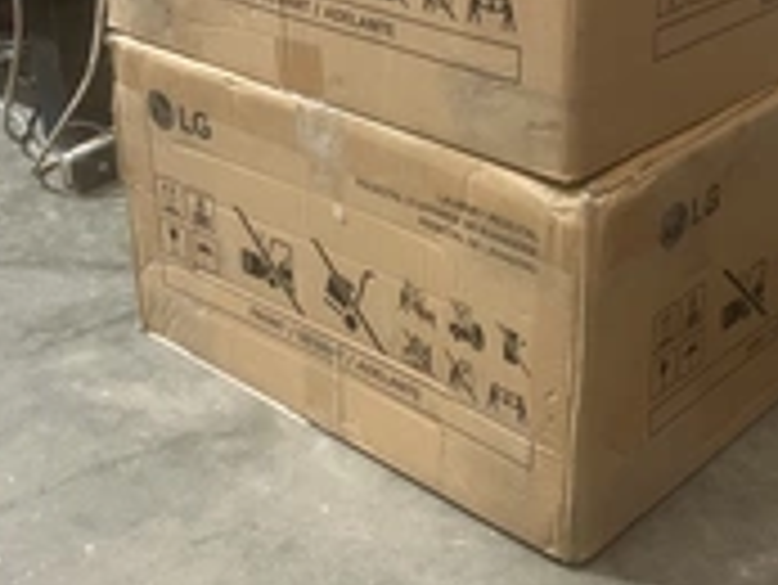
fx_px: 1349
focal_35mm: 60
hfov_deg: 31.9
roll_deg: +1.1
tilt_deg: -22.9
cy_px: 117
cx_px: 508
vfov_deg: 24.1
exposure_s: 1/60
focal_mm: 5.1
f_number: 1.6
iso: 160
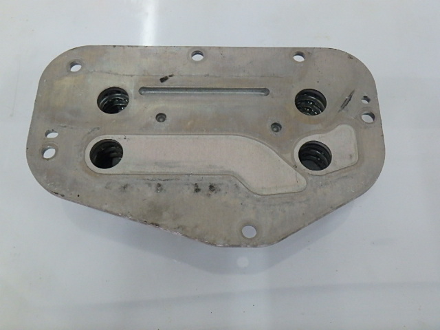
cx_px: 220
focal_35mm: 36
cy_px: 165
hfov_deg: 51.4
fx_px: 458
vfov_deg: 39.7
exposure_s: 1/40
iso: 800
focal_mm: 6.4
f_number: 5
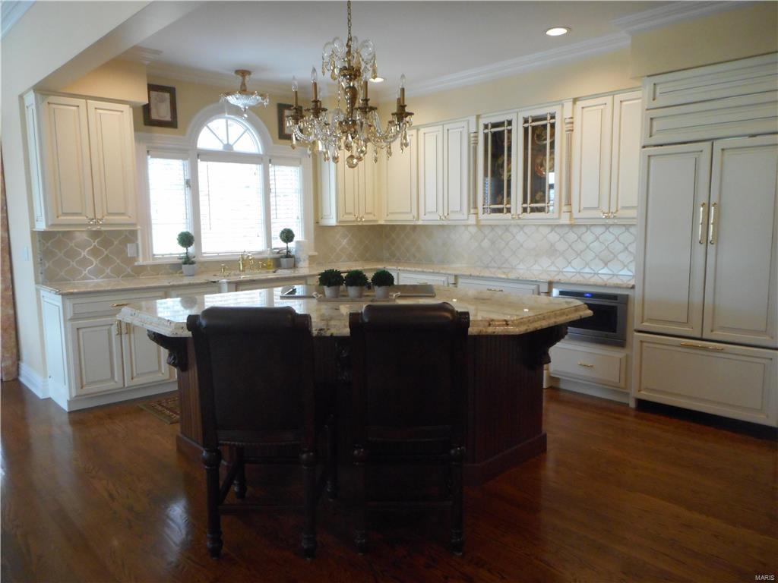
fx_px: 562
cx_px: 389
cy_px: 292
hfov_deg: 69.4
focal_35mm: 25
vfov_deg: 54.9
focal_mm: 4.5
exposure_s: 1/25
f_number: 3.7
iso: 400
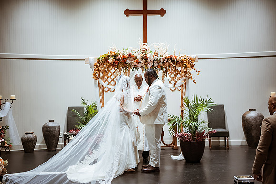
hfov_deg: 54.4
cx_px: 138
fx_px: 268
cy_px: 92
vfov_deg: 37.9
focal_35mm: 35
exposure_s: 1/500
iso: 1000
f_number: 1.8
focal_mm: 35
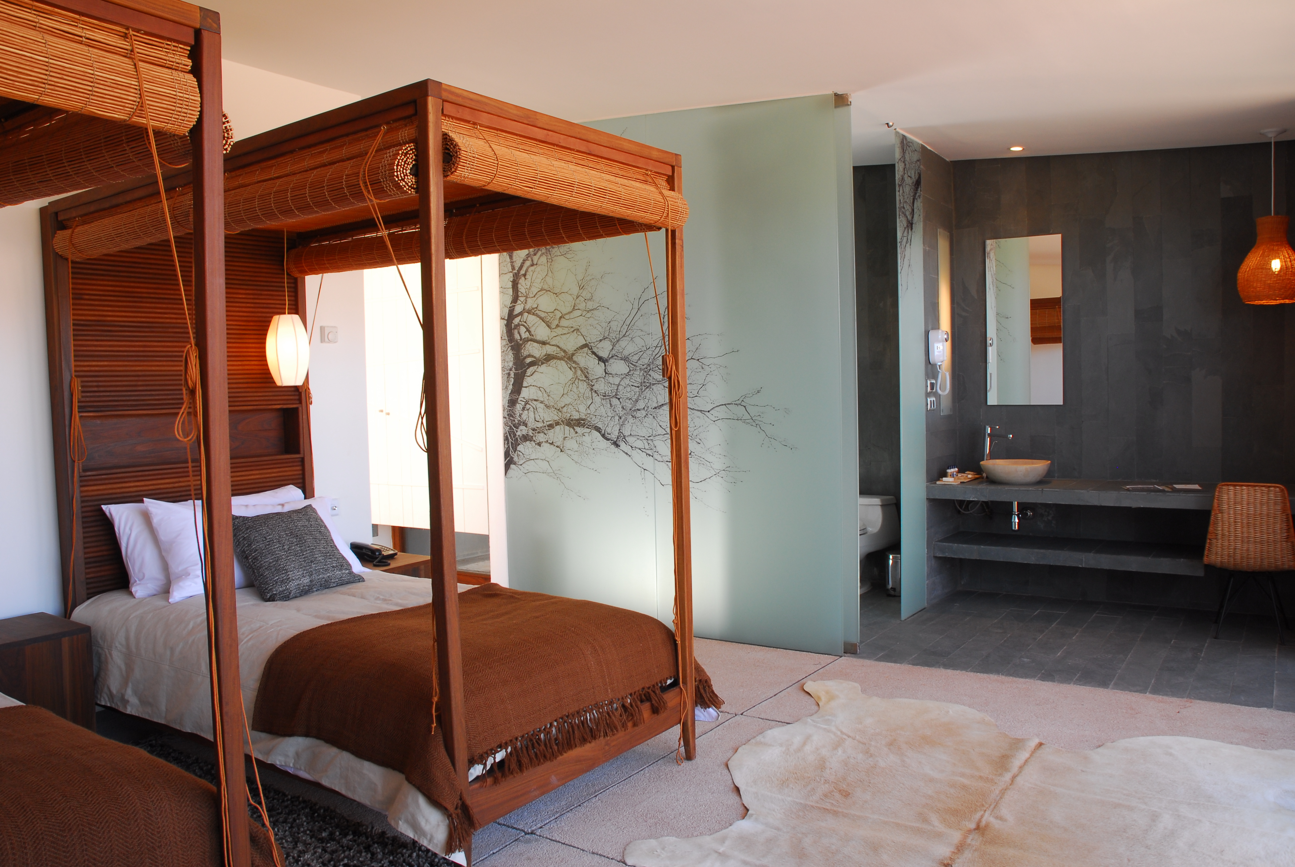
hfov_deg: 67.3
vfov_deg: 48.0
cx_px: 648
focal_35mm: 27
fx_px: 972
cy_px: 434
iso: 200
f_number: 10
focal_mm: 18
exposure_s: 1/8
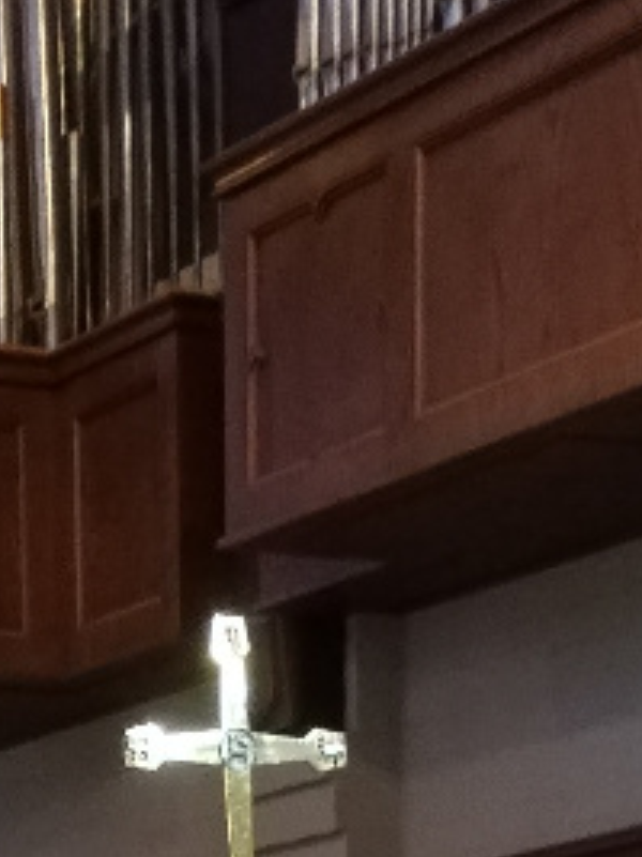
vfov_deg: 10.3
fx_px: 3861
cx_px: -279
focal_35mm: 156
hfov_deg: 9.3
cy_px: 2305
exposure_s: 1/33.3
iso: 619
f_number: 1.8
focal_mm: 4.75
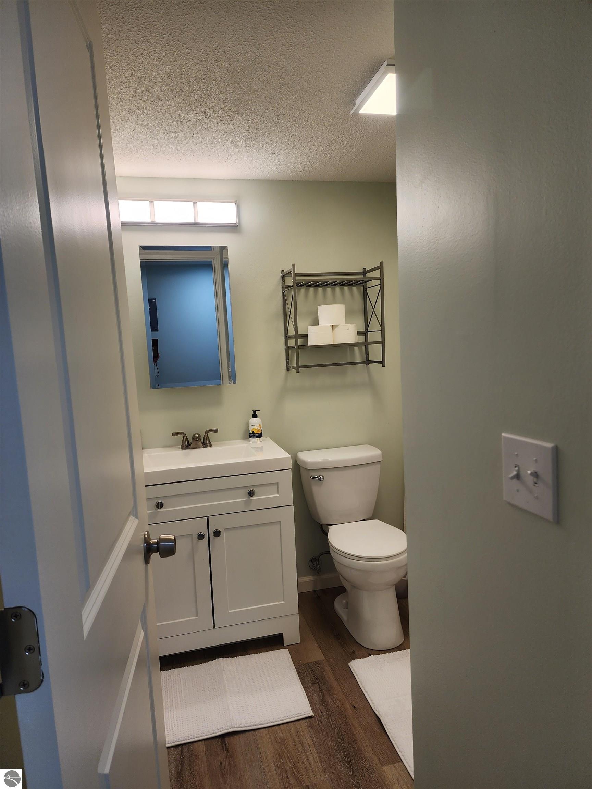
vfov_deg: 73.9
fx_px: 524
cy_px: 394
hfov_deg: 58.9
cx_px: 296
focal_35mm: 23
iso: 64
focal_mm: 6.4
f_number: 1.8
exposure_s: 1/120
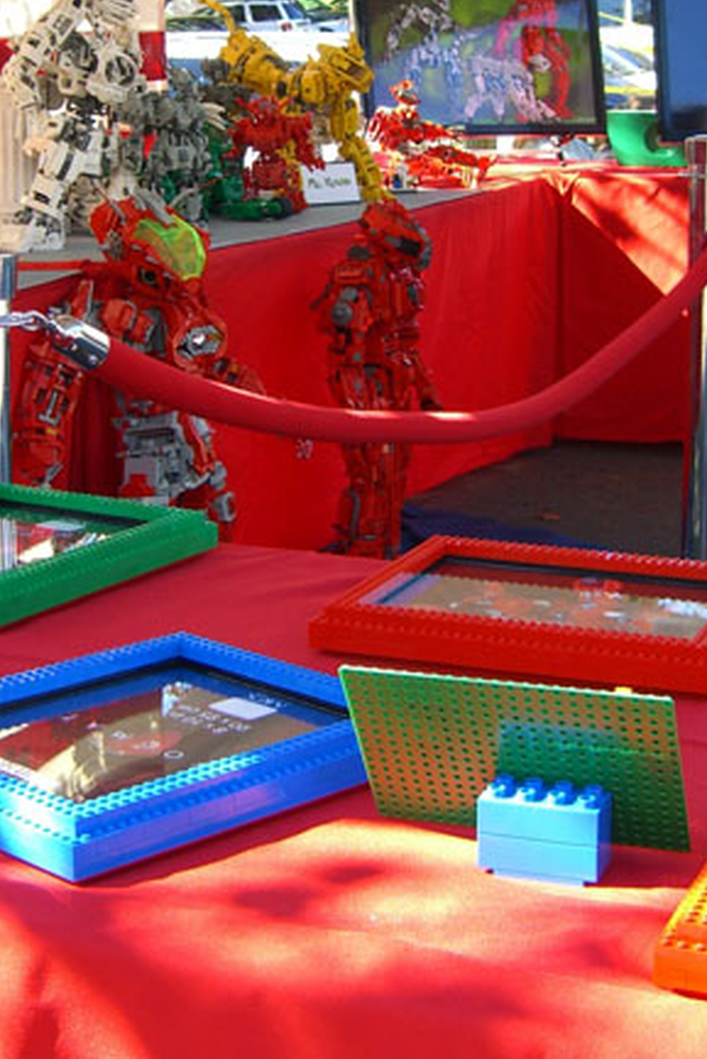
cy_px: 433
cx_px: 286
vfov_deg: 27.6
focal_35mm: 73
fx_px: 2149
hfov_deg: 18.7
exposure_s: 1/125
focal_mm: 7.9
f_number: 2.8
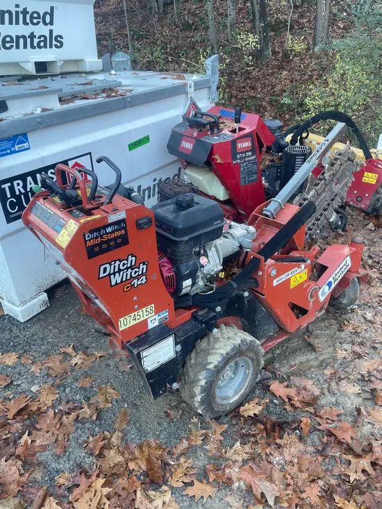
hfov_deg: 53.1
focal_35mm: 26
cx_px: 191
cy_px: 254
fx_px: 382
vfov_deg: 67.3
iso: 50
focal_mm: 4.2
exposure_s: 1/121
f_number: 1.6
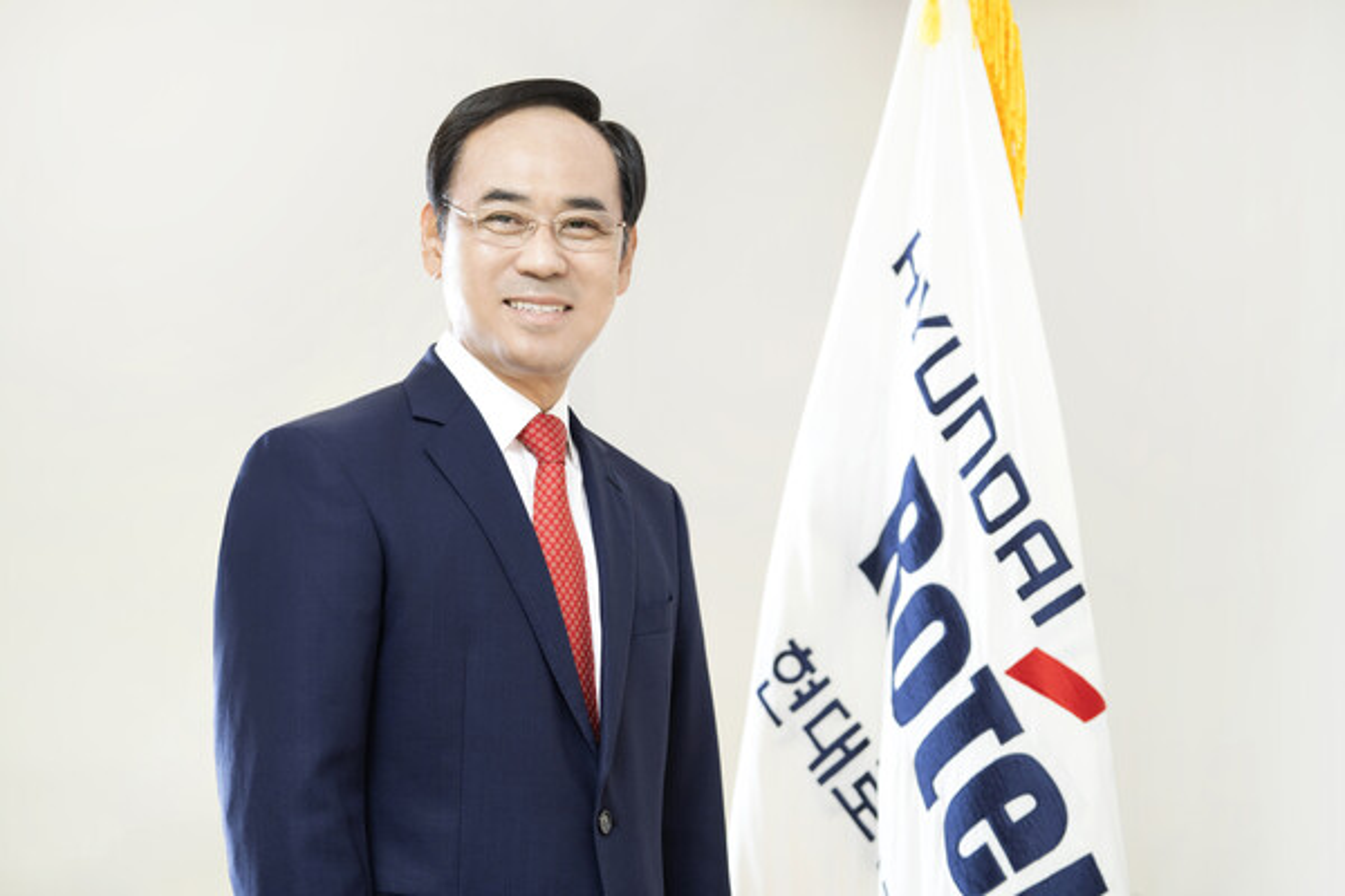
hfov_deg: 19.8
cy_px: 448
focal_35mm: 103
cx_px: 672
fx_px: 3848
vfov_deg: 13.3
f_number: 4
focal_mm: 103
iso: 800
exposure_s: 1/200
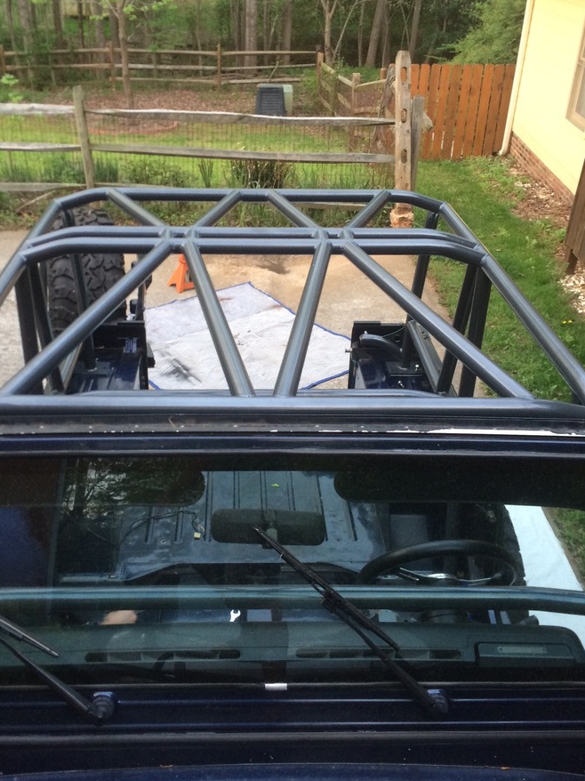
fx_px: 789
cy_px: 355
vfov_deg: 52.6
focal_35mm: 35
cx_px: 267
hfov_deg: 40.6
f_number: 2.2
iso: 125
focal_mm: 4.12
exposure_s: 1/30
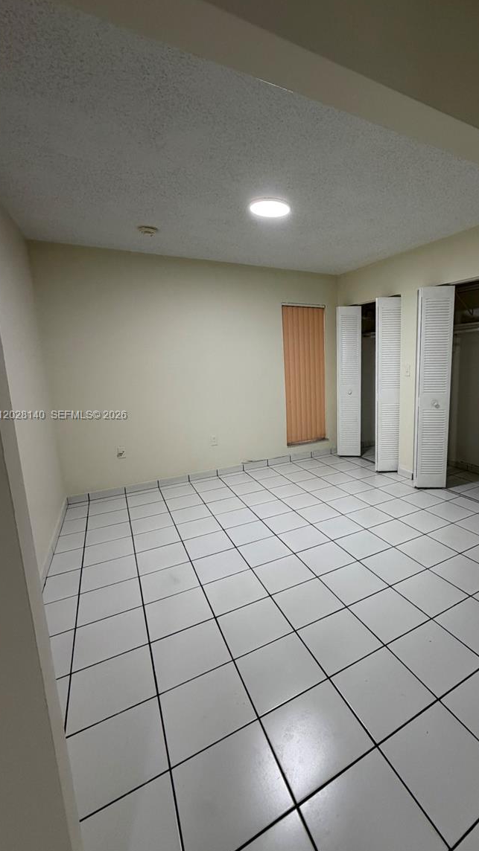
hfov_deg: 65.1
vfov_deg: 99.4
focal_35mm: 16
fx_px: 361
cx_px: 324
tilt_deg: -9.6
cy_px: 416
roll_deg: +0.9
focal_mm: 2.22
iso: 250
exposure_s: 1/120
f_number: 2.2
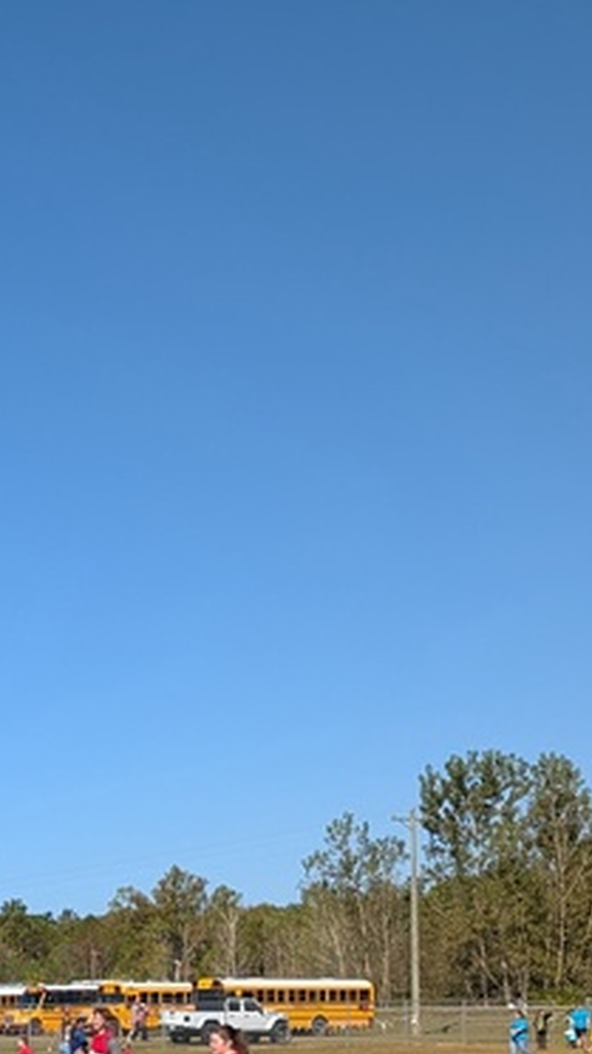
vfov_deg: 27.7
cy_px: 1046
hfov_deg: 15.5
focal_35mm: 72
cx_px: -285
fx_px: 2011
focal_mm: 6.9
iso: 20
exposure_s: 1/1193
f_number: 1.68
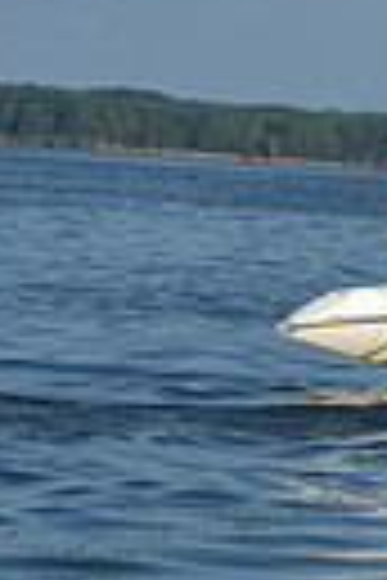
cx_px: 1251
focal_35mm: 316
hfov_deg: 4.2
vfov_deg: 6.5
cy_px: 299
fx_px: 5095
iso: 320
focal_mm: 70
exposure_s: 1/800
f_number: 11
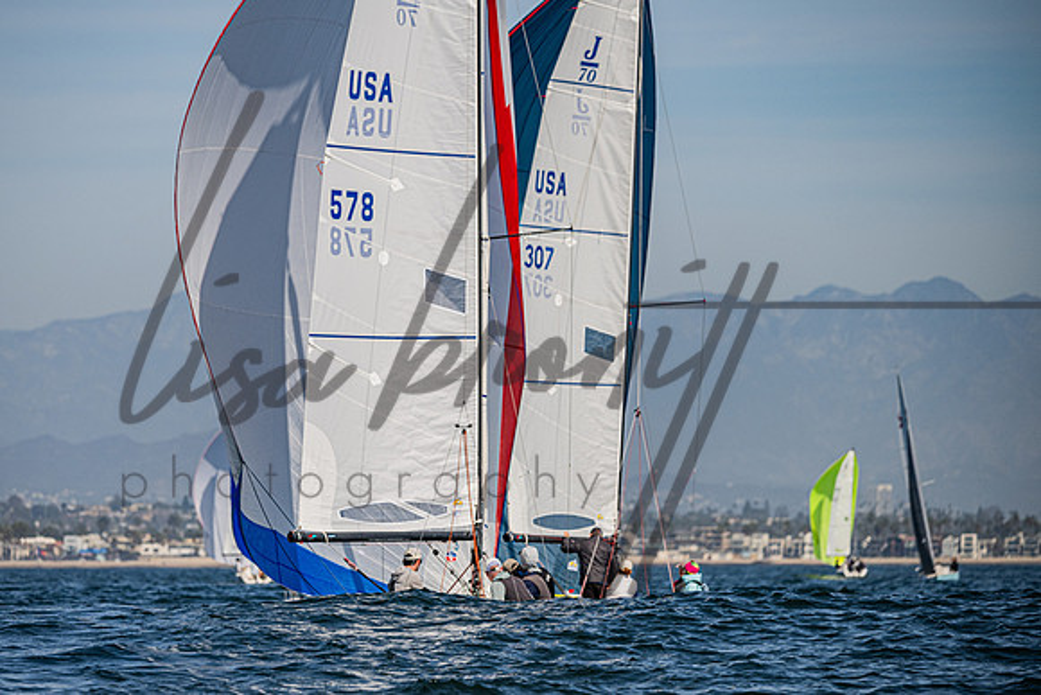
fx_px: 7771
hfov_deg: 7.7
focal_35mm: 269
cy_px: 400
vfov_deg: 5.1
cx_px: 420
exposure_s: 1/4000
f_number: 5.6
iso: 320
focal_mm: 220
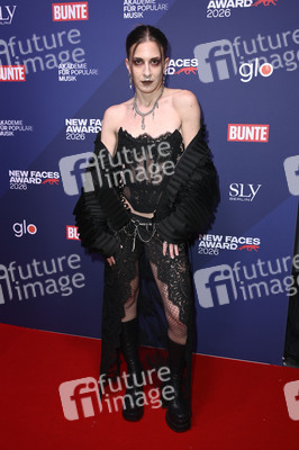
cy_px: 225
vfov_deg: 55.8
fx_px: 424
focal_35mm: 34
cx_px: 150
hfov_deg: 38.8
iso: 800
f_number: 5.6
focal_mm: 34
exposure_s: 1/250
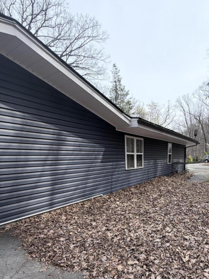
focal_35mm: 20
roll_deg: +1.0
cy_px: 196
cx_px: 145
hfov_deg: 63.7
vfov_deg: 77.8
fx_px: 161
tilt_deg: -13.7
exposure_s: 1/770
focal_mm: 2.22
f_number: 2.2
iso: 40
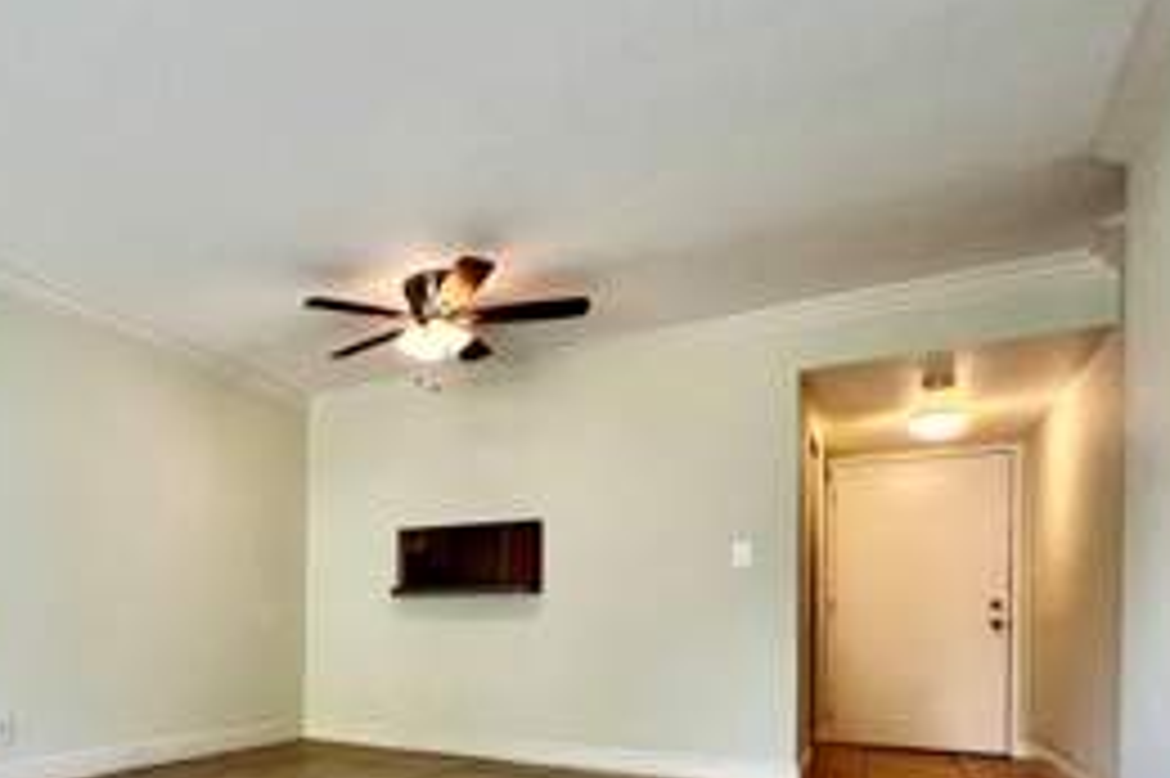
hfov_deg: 62.1
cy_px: 621
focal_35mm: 25
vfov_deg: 48.4
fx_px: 812
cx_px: 153
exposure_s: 1/120
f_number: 1.8
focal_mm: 1.57
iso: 160
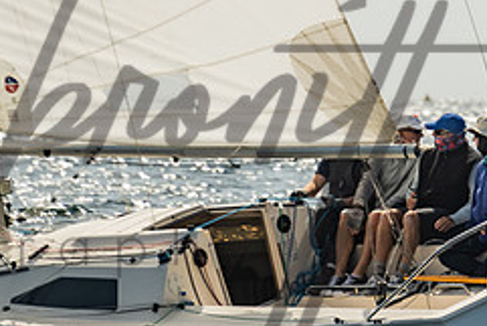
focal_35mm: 660
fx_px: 8933
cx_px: 357
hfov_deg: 3.1
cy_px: 103
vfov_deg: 2.1
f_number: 6.3
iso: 320
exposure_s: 1/1250
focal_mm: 200
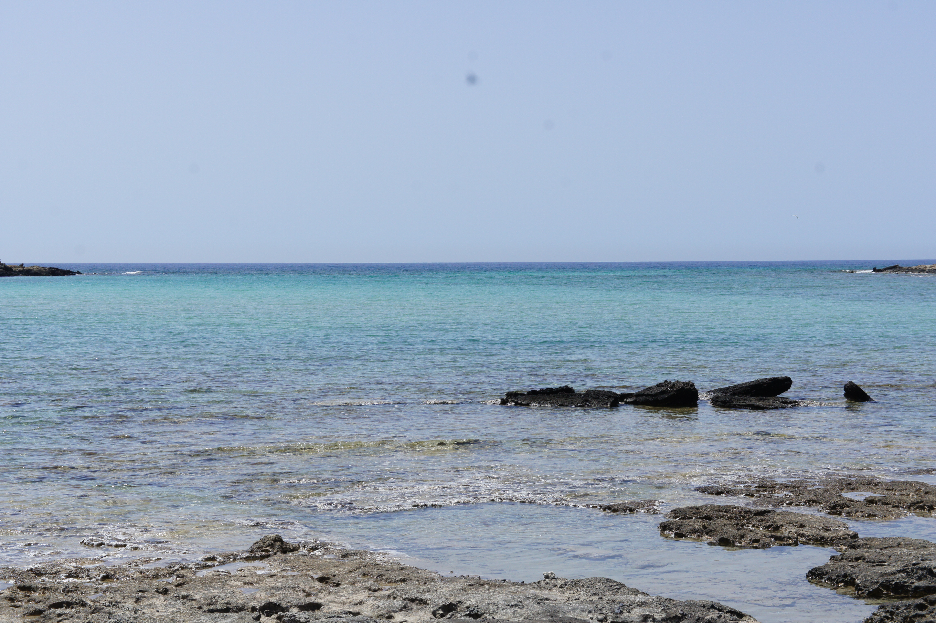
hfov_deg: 26.5
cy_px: 312
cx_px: 468
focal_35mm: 76
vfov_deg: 17.8
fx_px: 1988
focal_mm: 51
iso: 200
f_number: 13
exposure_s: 1/320
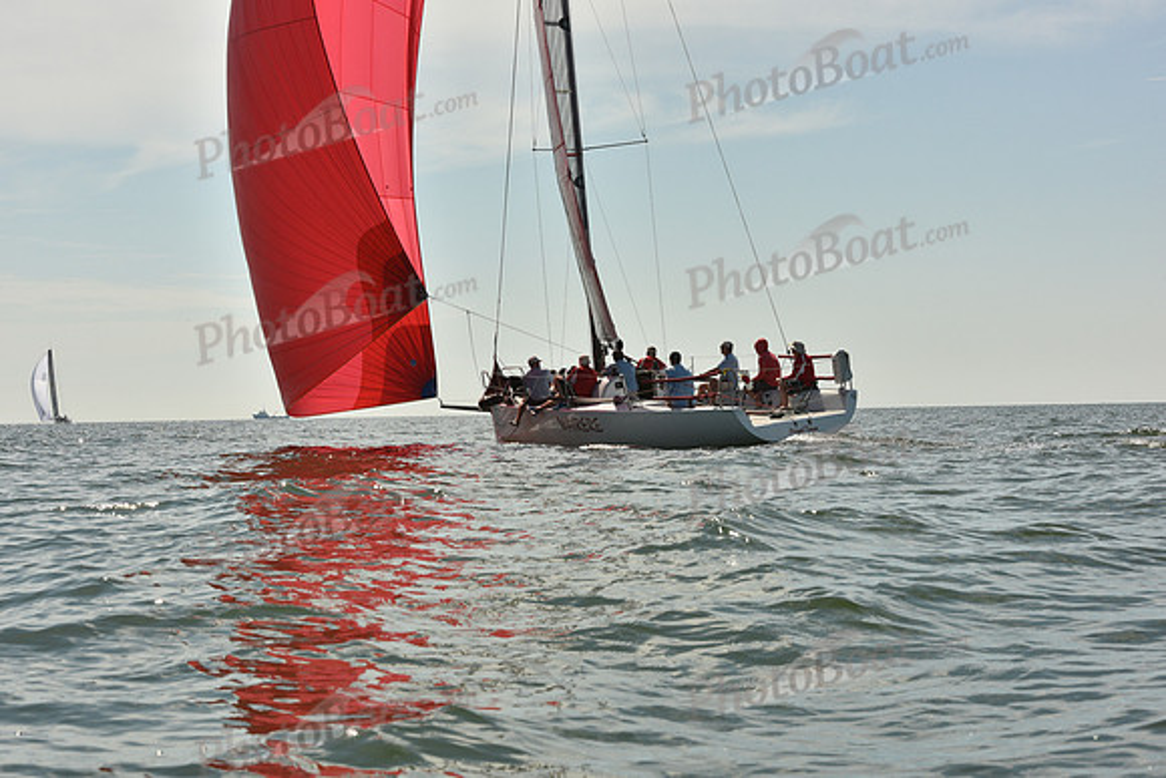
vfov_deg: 19.5
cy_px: 389
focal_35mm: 70
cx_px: 583
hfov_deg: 28.8
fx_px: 2268
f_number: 13
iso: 320
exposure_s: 1/1000
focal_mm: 70
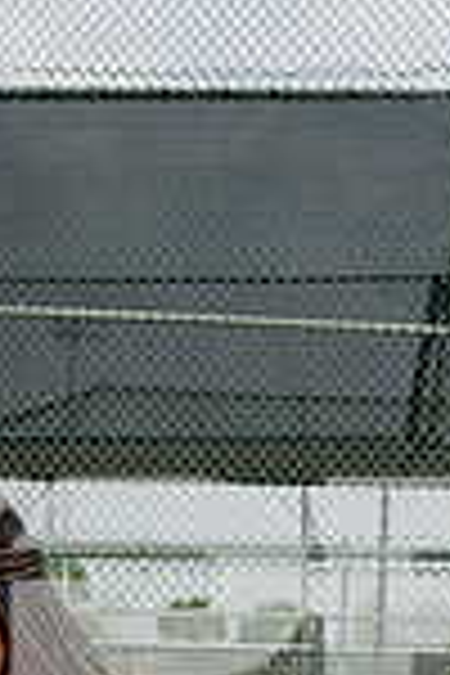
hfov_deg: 12.8
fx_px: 1969
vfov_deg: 17.9
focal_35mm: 105
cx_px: -32
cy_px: 936
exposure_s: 1/200
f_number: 5.6
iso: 80
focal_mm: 35
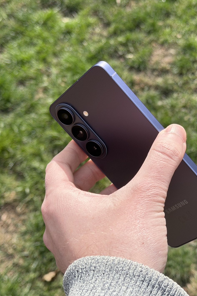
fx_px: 550
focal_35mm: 67
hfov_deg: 20.2
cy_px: 147
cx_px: 145
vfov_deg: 30.1
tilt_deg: -49.6
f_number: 1.78
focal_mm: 6.76
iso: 80
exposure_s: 1/3226
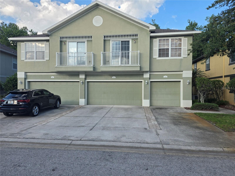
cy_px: 88
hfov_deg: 73.9
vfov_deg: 58.9
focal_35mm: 23
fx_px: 156
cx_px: 118
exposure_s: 1/2417
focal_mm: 6.3
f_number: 1.7
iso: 80
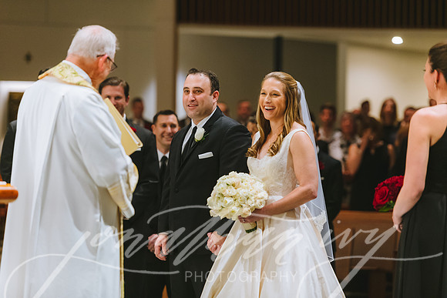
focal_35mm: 150
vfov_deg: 9.2
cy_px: 149
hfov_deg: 13.7
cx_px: 224
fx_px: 1863
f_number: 2.8
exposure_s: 1/200
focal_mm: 150
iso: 3200
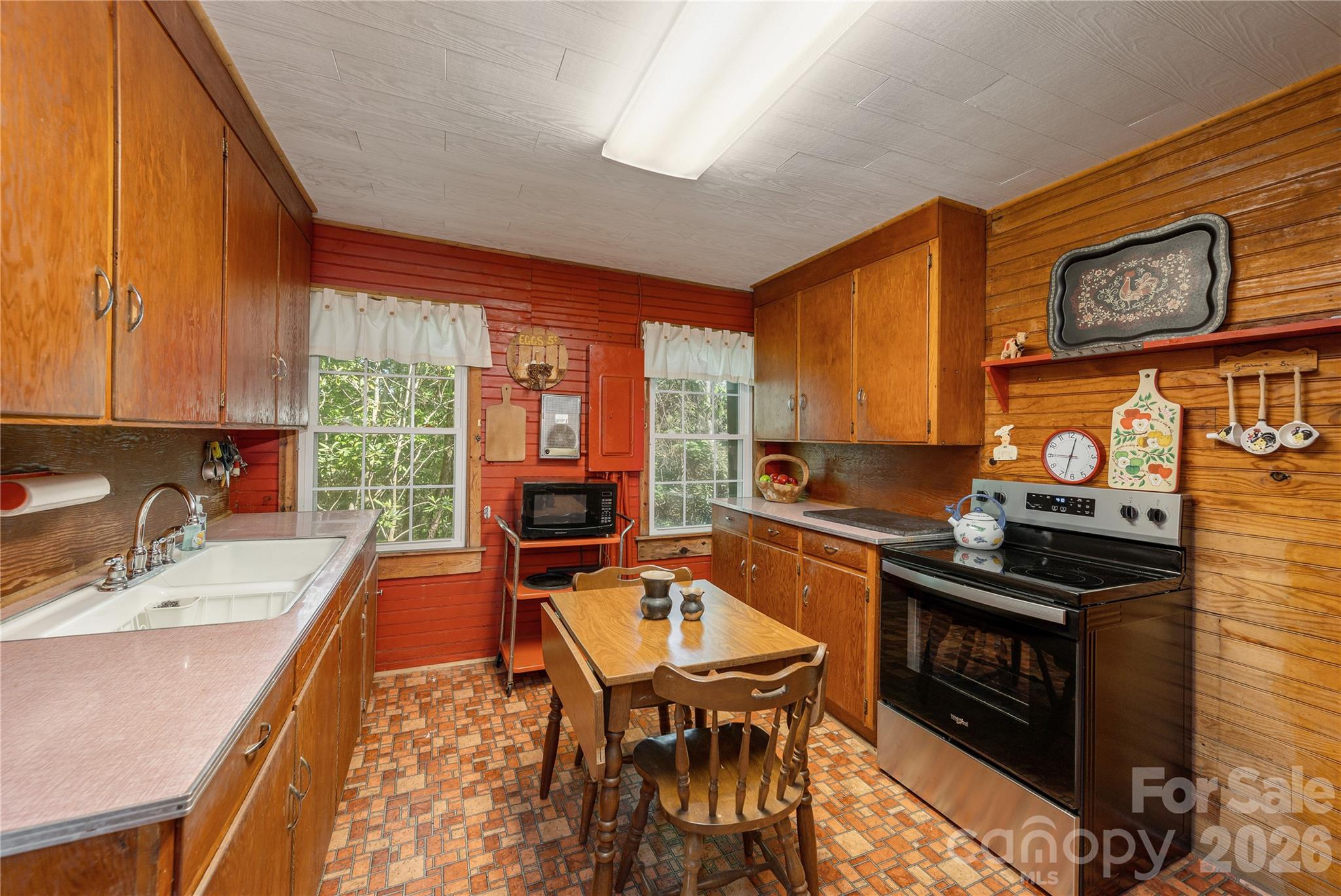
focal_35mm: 14
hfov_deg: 104.2
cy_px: 448
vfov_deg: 81.3
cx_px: 670
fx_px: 522
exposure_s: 1/25
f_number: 7.1
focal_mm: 14
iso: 320
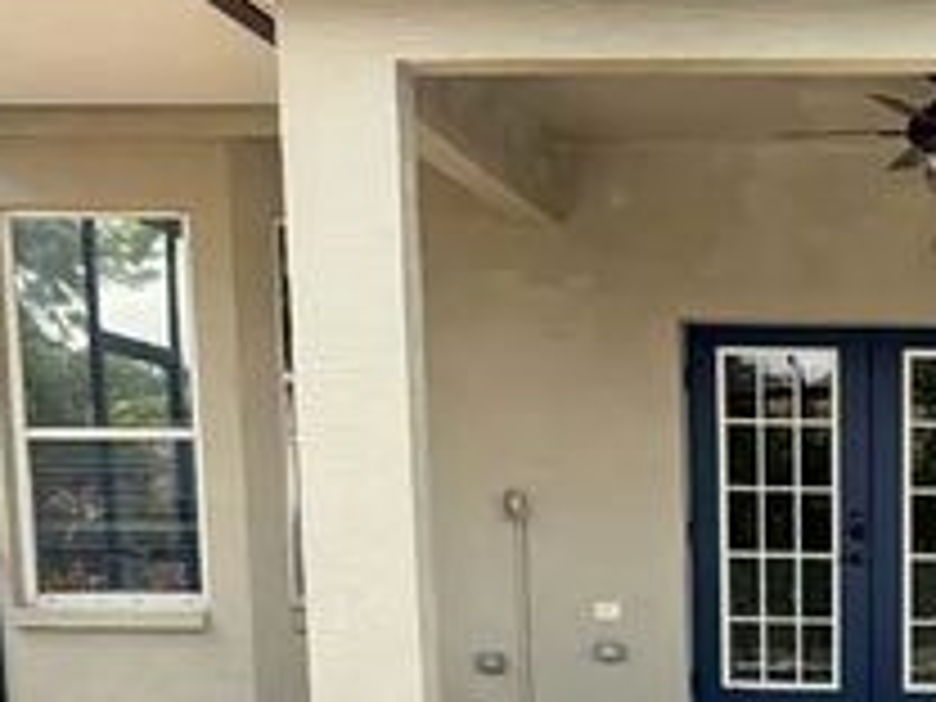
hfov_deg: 24.7
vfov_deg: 18.3
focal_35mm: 74
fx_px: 2001
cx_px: 1008
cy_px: 954
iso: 400
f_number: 1.78
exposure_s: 1/1585
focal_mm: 6.76
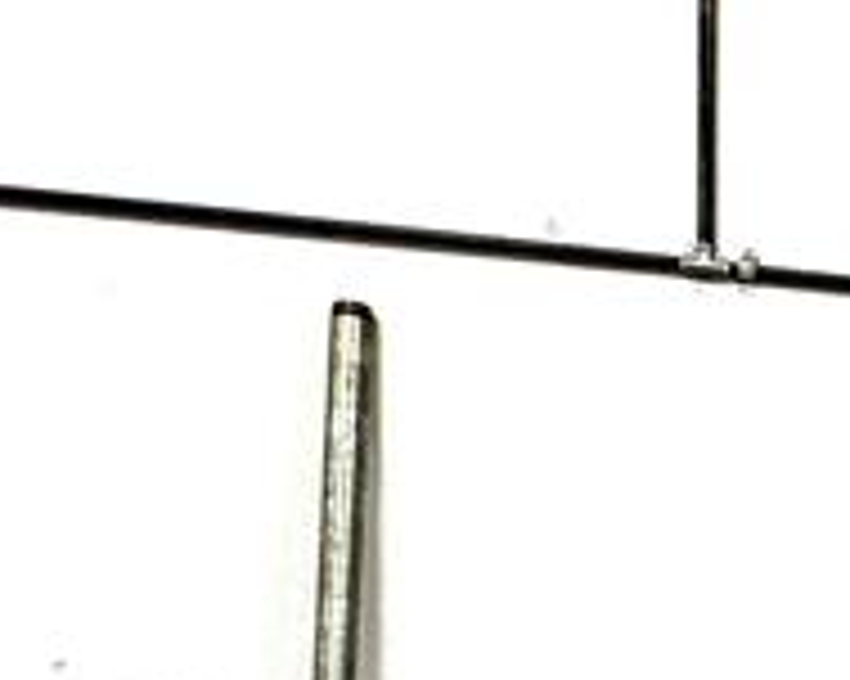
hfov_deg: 11.8
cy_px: 1009
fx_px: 2615
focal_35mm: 104
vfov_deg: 13.9
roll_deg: +0.7
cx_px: 2420
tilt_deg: +0.5
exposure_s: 1/60
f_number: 2.2
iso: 200
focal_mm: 2.22
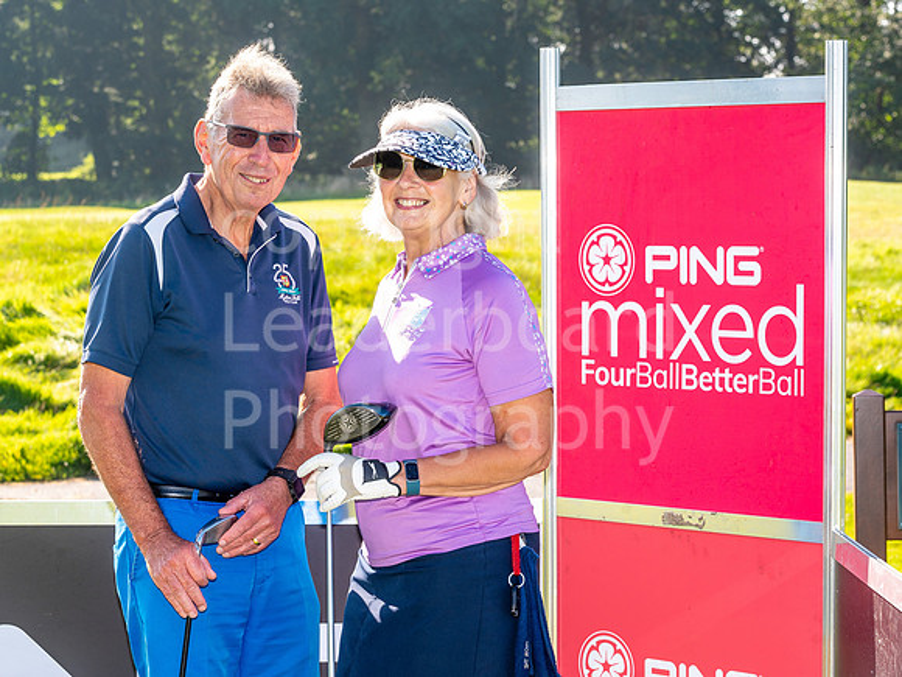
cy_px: 309
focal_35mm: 110
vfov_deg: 13.5
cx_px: 419
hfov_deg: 17.9
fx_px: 2861
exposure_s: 1/200
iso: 200
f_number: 10
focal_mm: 90
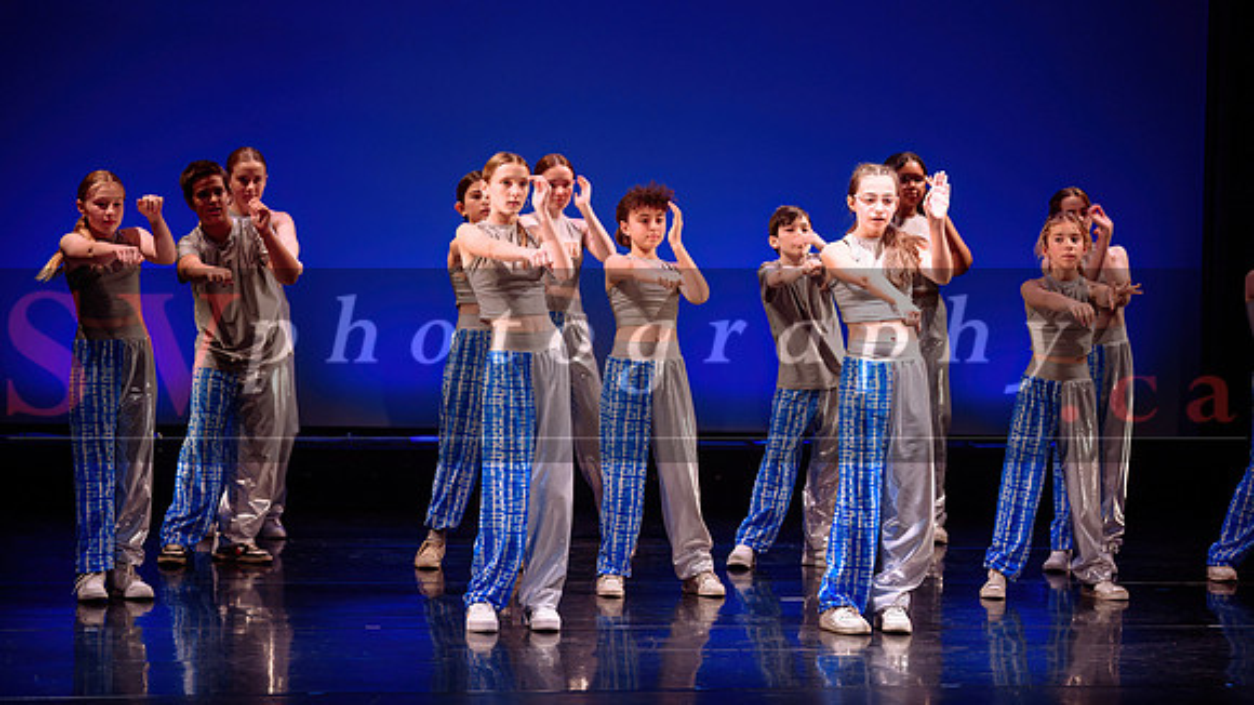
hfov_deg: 17.6
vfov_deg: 10.0
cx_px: 627
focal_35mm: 122
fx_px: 4040
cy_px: 287
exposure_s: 1/250
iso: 1600
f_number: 2.8
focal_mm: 116
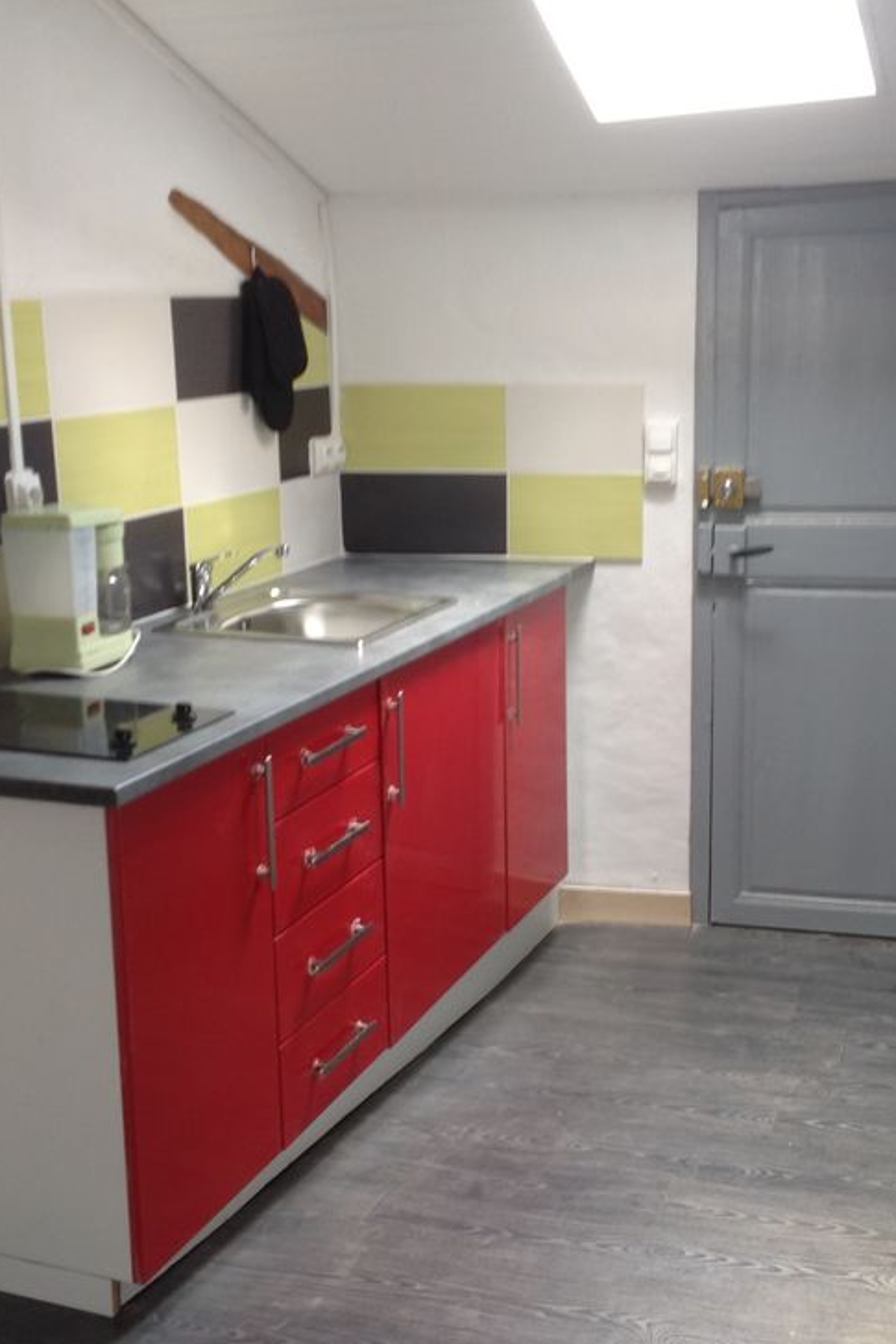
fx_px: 1866
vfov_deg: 39.6
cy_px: 672
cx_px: 456
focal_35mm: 50
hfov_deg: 27.0
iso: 50
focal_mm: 4.28
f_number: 2.4
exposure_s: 1/15
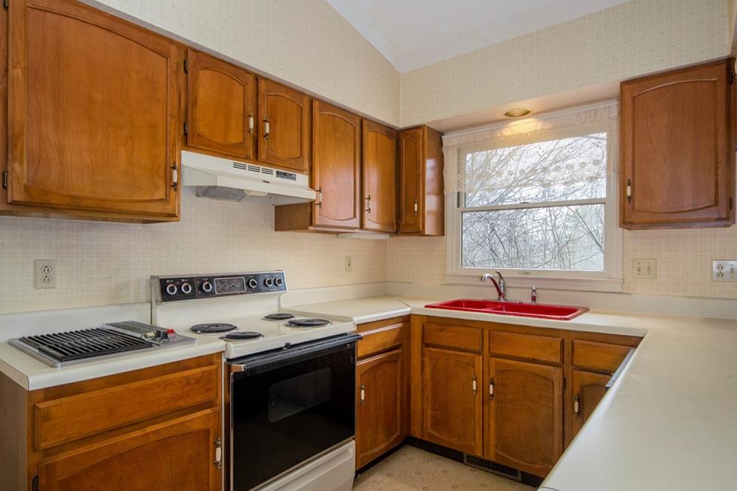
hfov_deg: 86.9
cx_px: 375
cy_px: 246
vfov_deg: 64.5
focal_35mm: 19
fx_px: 389
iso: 500
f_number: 7.1
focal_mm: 12
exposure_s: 1/125
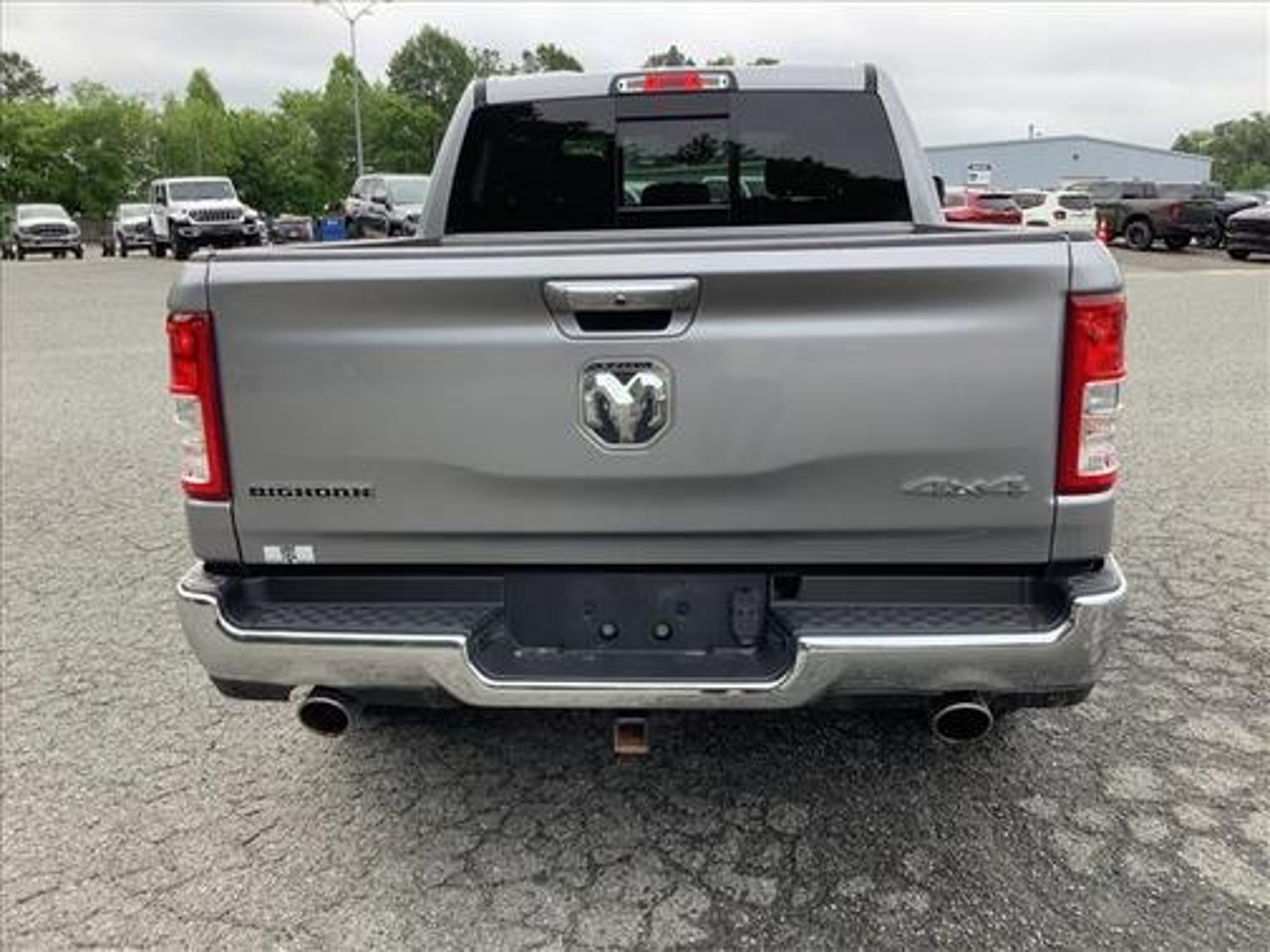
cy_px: 476
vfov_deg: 45.4
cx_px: 635
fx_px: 1137
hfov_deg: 58.4
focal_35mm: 31
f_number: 2.4
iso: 25
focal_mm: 3.3
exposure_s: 1/271
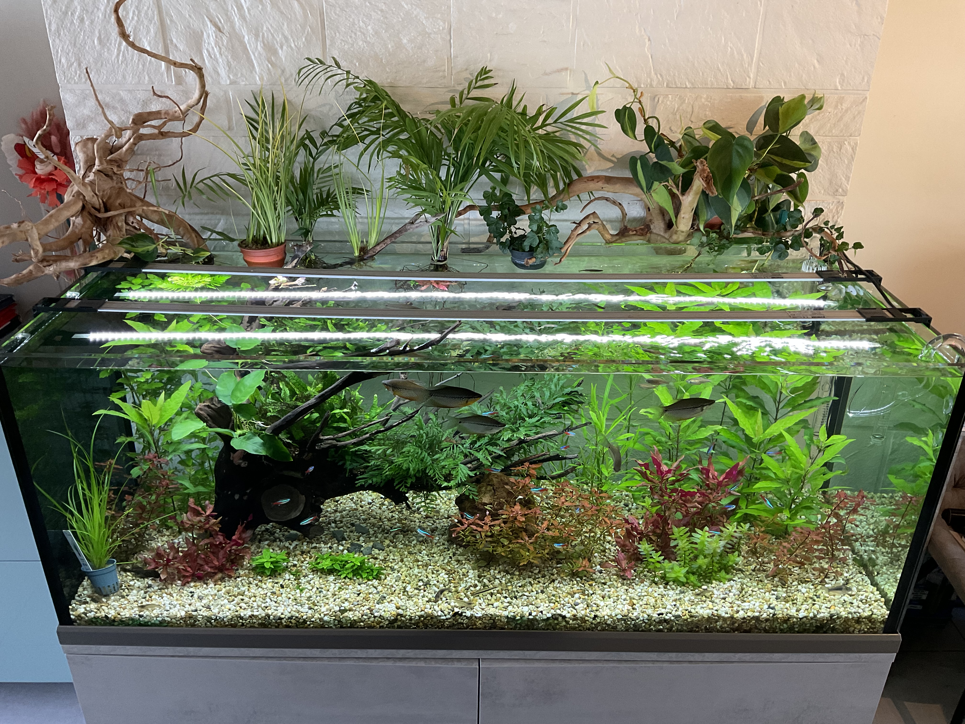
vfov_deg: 48.2
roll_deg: -0.7
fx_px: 808
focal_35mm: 29
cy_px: 362
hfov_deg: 61.7
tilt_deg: -26.3
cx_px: 482
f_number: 1.8
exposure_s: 1/59
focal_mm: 3
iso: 100
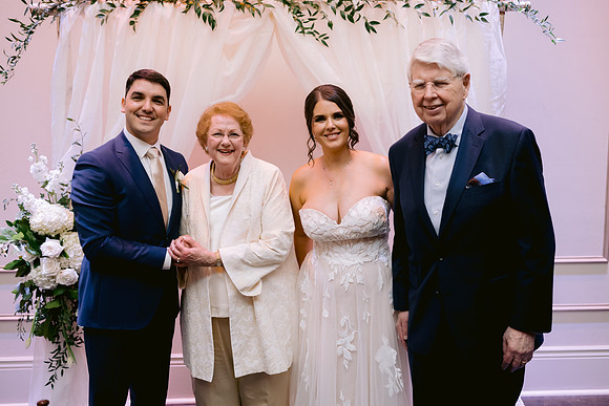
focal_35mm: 35
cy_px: 203
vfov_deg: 37.9
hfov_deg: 54.4
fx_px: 592
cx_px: 304
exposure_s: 1/125
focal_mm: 35
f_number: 2.2
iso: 1250
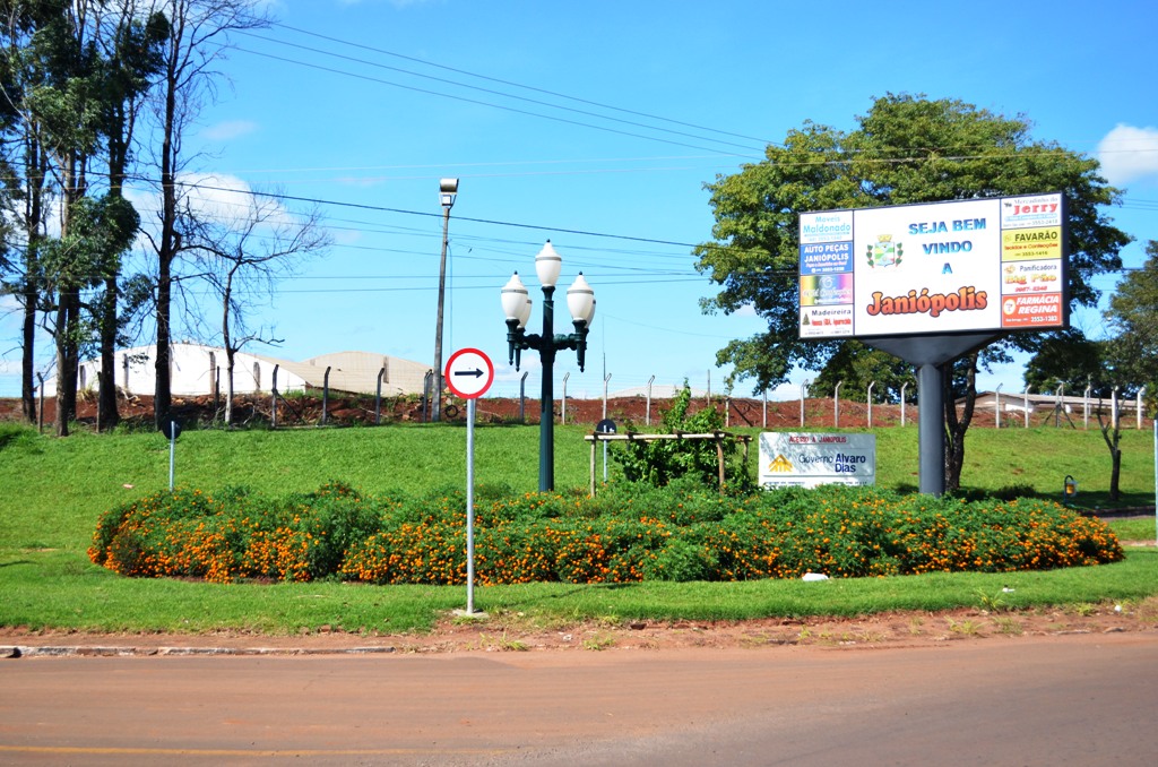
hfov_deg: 39.0
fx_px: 1637
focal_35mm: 51
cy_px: 384
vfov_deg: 26.4
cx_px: 579
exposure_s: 1/1600
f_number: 5
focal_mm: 34
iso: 500
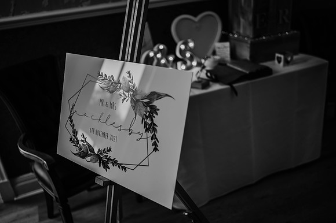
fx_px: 326
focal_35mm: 35
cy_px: 112
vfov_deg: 37.8
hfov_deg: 54.5
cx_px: 168
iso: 200
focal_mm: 35
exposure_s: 1/160
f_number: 1.8
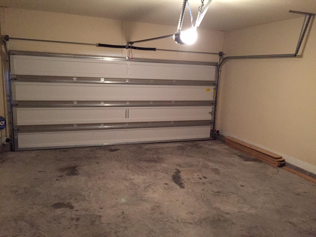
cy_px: 118
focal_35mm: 29
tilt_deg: -12.0
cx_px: 158
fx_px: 265
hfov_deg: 61.7
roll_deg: -2.8
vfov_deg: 48.2
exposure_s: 1/15
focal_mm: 4.15
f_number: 2.2
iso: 400
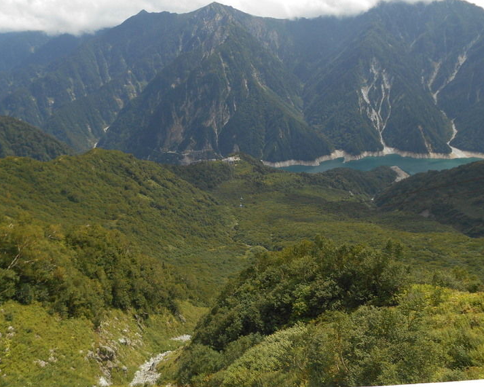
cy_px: 183
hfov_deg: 60.5
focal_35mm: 29
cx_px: 245
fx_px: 415
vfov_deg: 49.9
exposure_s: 1/800
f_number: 3.4
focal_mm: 4.7
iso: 80
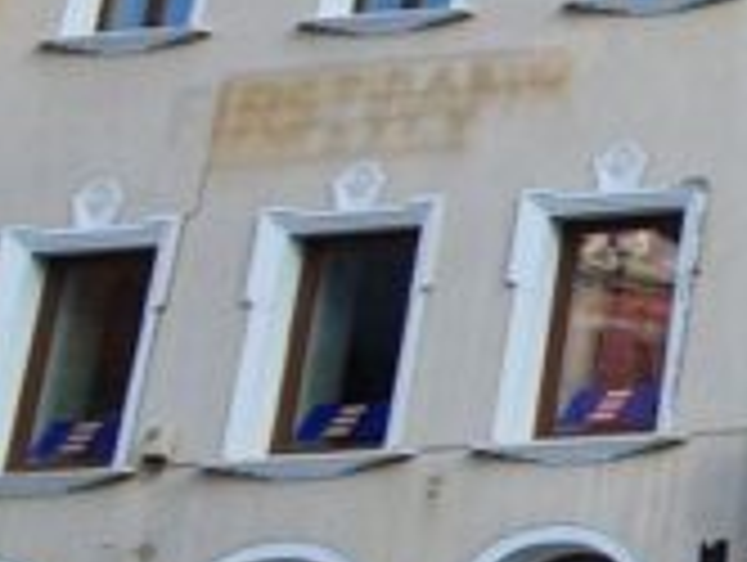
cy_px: 45
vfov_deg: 18.2
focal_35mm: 80
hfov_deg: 16.1
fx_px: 1729
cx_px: 1652
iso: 50
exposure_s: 1/263
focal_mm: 1.8
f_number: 2.2
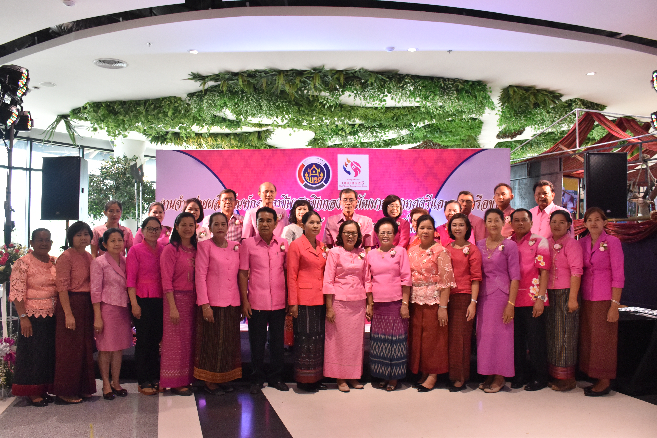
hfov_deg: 67.4
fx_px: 493
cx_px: 328
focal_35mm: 27
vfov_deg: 47.9
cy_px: 219
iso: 1250
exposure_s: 1/125
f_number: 5.6
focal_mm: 18
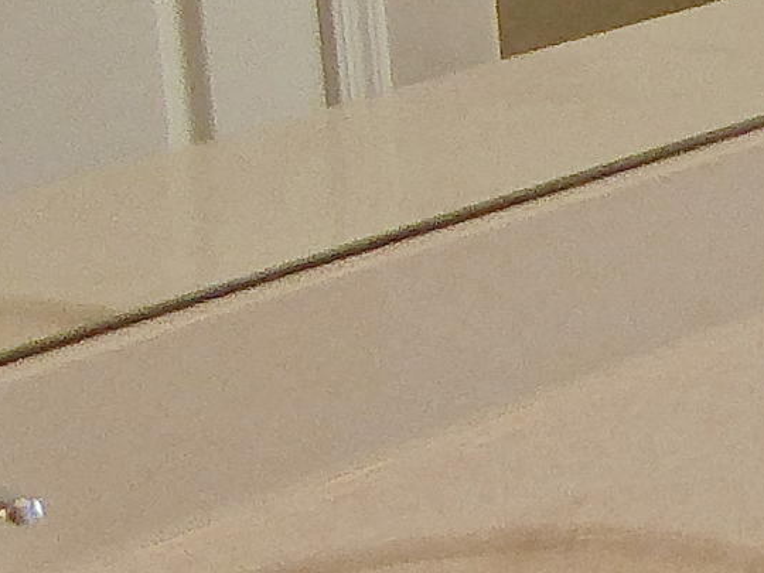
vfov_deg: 10.3
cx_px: 2001
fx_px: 3068
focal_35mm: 139
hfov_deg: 11.2
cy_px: -337
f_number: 3.3
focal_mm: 4.3
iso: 200
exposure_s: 1/200
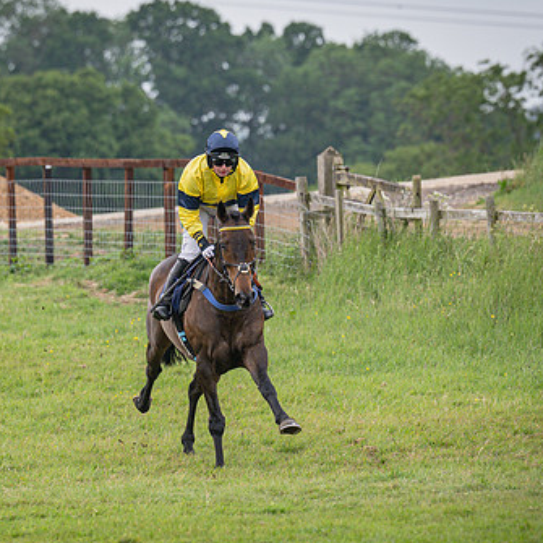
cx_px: 258
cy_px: 323
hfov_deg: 3.7
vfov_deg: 3.7
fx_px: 8430
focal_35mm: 475
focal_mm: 185
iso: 400
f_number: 4
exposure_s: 1/1600
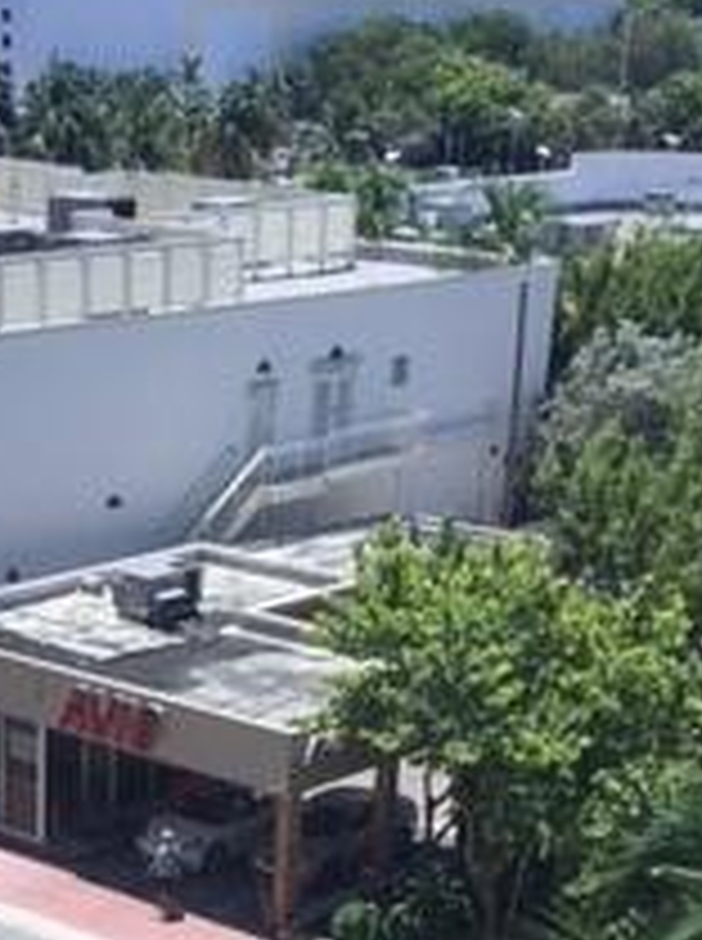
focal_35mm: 89
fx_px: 2414
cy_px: 1232
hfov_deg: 16.4
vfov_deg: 20.1
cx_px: 148
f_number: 2.2
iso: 25
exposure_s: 1/310
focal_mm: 4.15
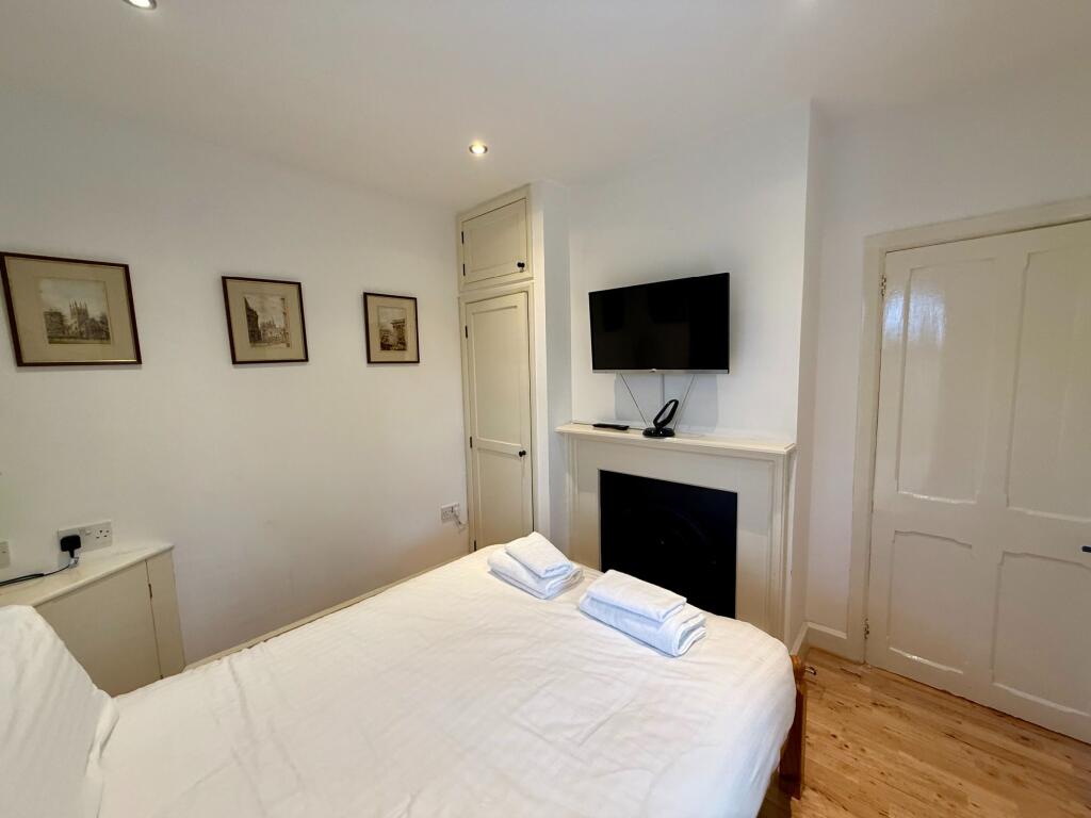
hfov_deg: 102.1
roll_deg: +1.5
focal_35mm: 14
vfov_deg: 85.7
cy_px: 409
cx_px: 546
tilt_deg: -5.0
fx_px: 441
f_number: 2.2
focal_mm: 2.22
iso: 250
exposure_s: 1/100
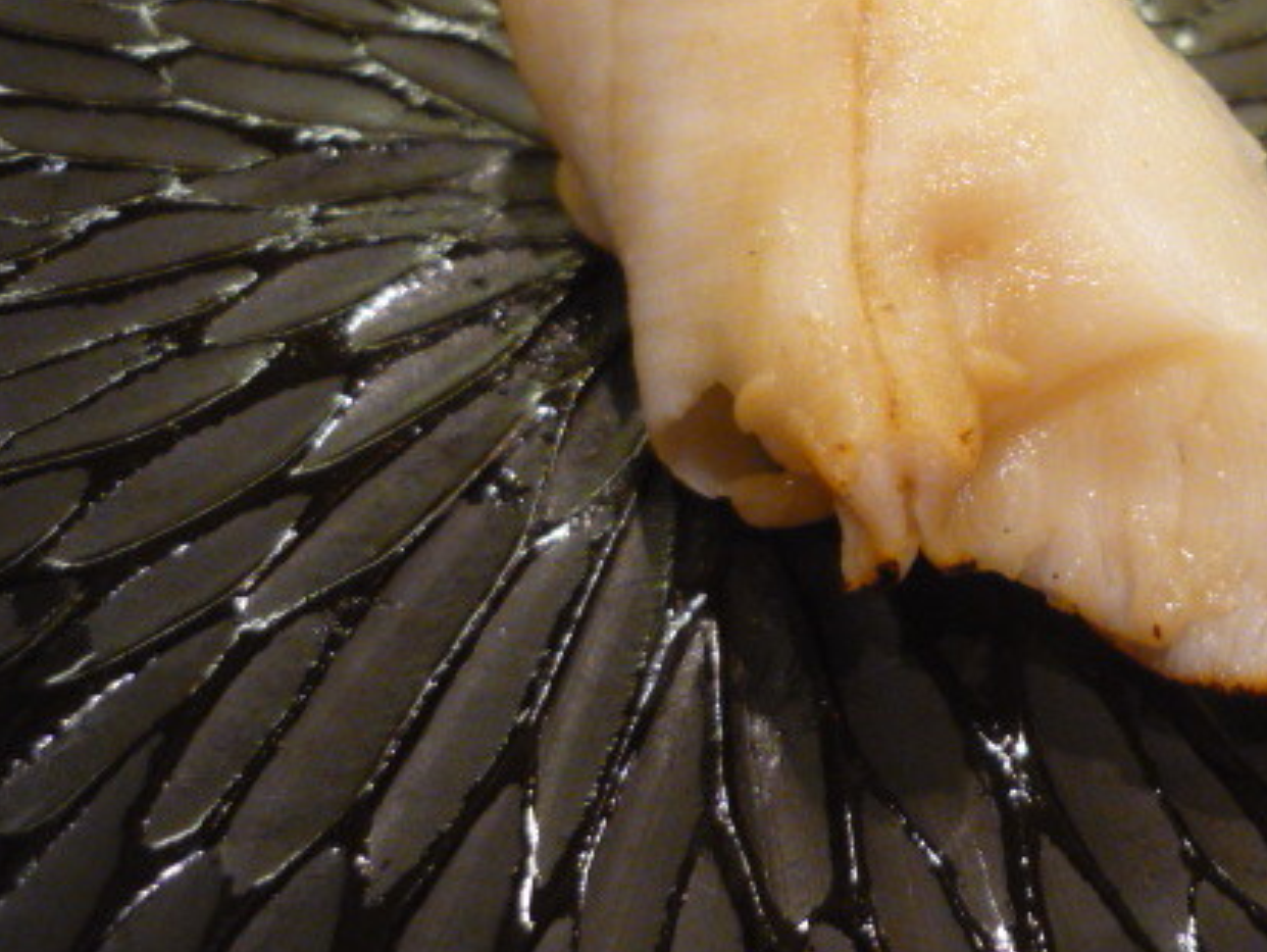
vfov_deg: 28.3
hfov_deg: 36.6
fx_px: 1868
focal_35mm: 51
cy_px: 272
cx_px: 949
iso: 400
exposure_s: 1/25
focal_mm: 5.5
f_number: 2.8
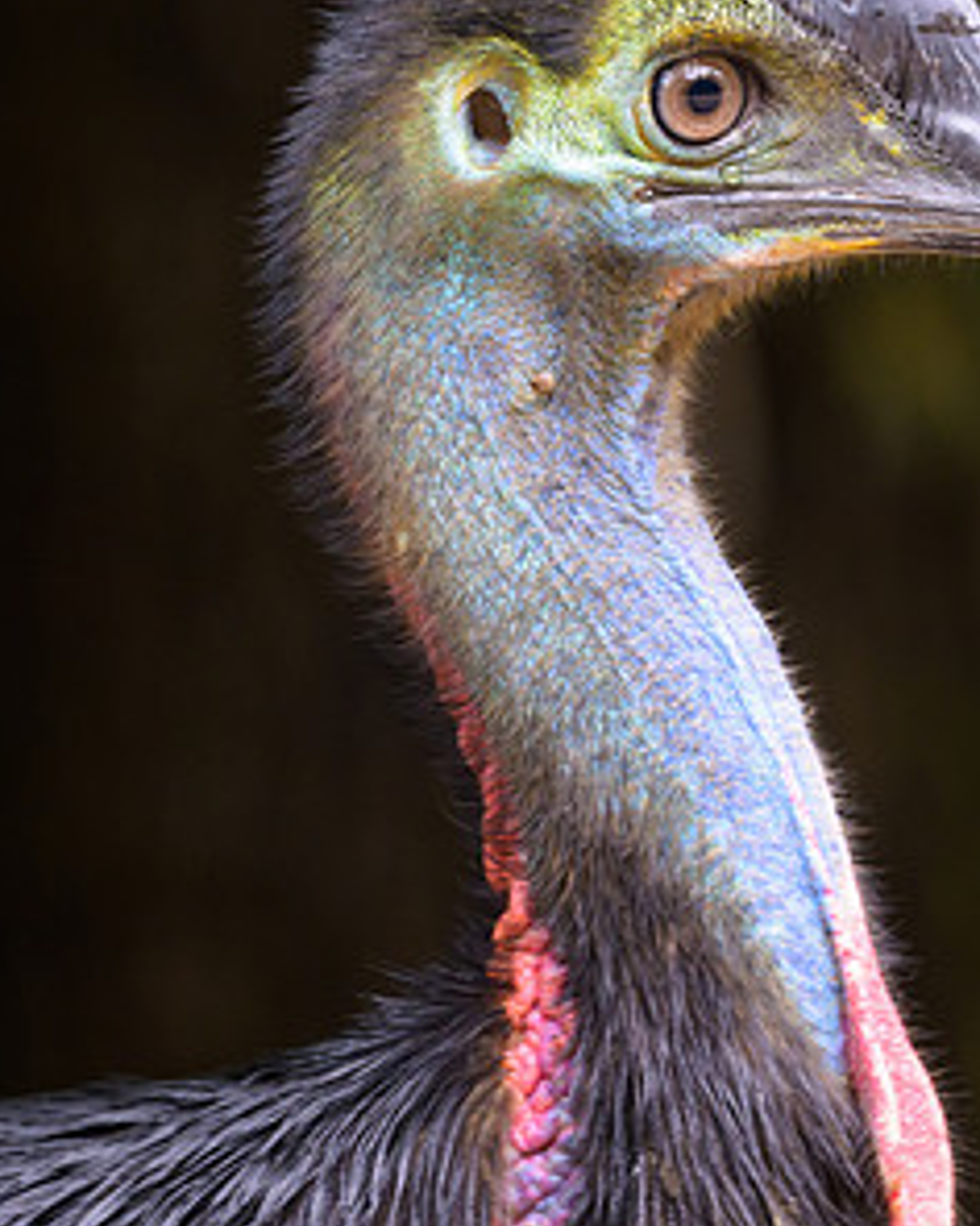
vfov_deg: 1.7
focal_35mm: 1130
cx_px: 1008
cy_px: 357
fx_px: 40968
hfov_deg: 1.4
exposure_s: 1/100
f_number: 5.6
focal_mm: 500
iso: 1600
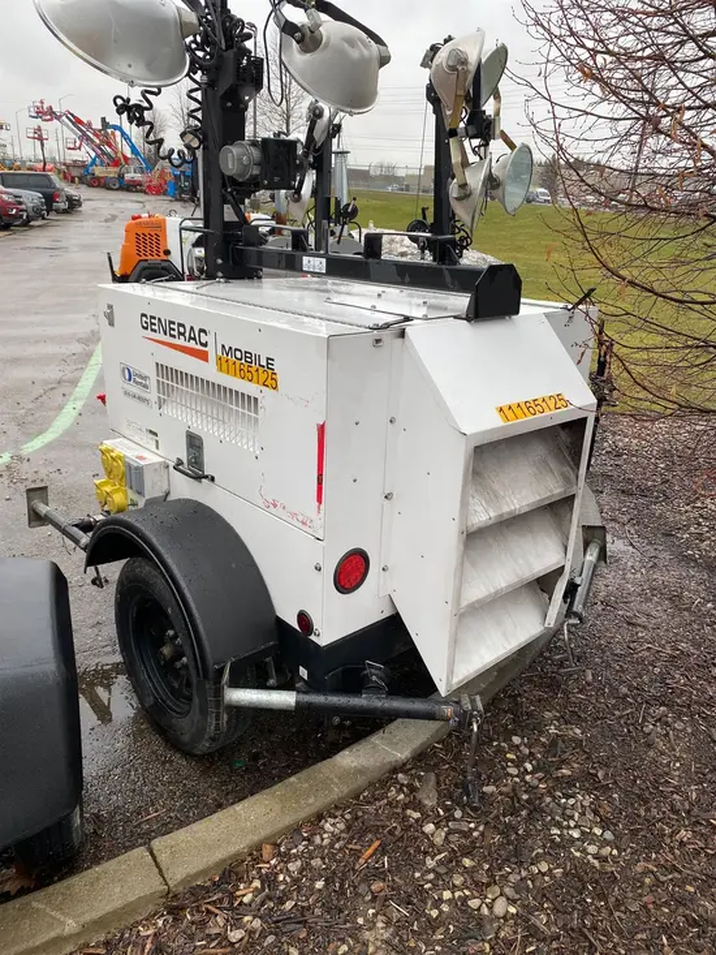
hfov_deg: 53.1
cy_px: 478
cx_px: 358
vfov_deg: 67.3
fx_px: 717
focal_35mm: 26
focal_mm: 4.25
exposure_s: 1/247
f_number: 1.8
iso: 32
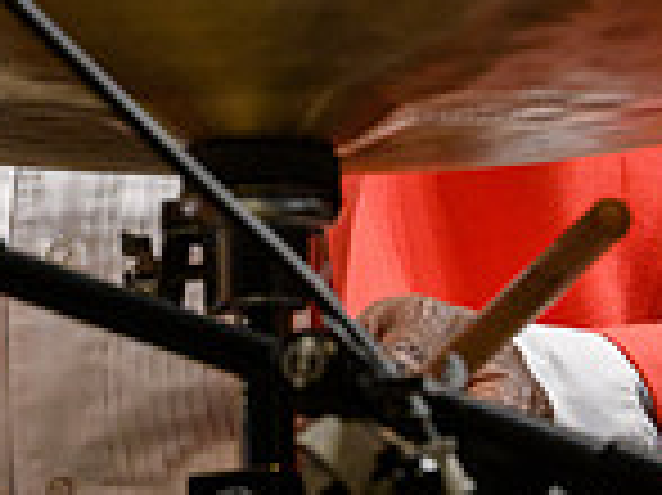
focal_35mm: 589
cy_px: -234
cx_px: 34
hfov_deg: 3.4
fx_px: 11255
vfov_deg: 2.5
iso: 8000
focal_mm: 200
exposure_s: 1/200
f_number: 11
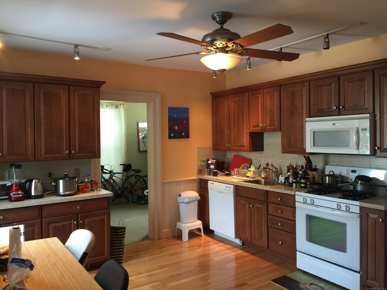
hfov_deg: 61.7
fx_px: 324
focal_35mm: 29
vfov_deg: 48.2
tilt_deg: -1.5
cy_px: 145
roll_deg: +1.1
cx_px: 194
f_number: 2.2
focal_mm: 4.15
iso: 80
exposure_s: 1/17
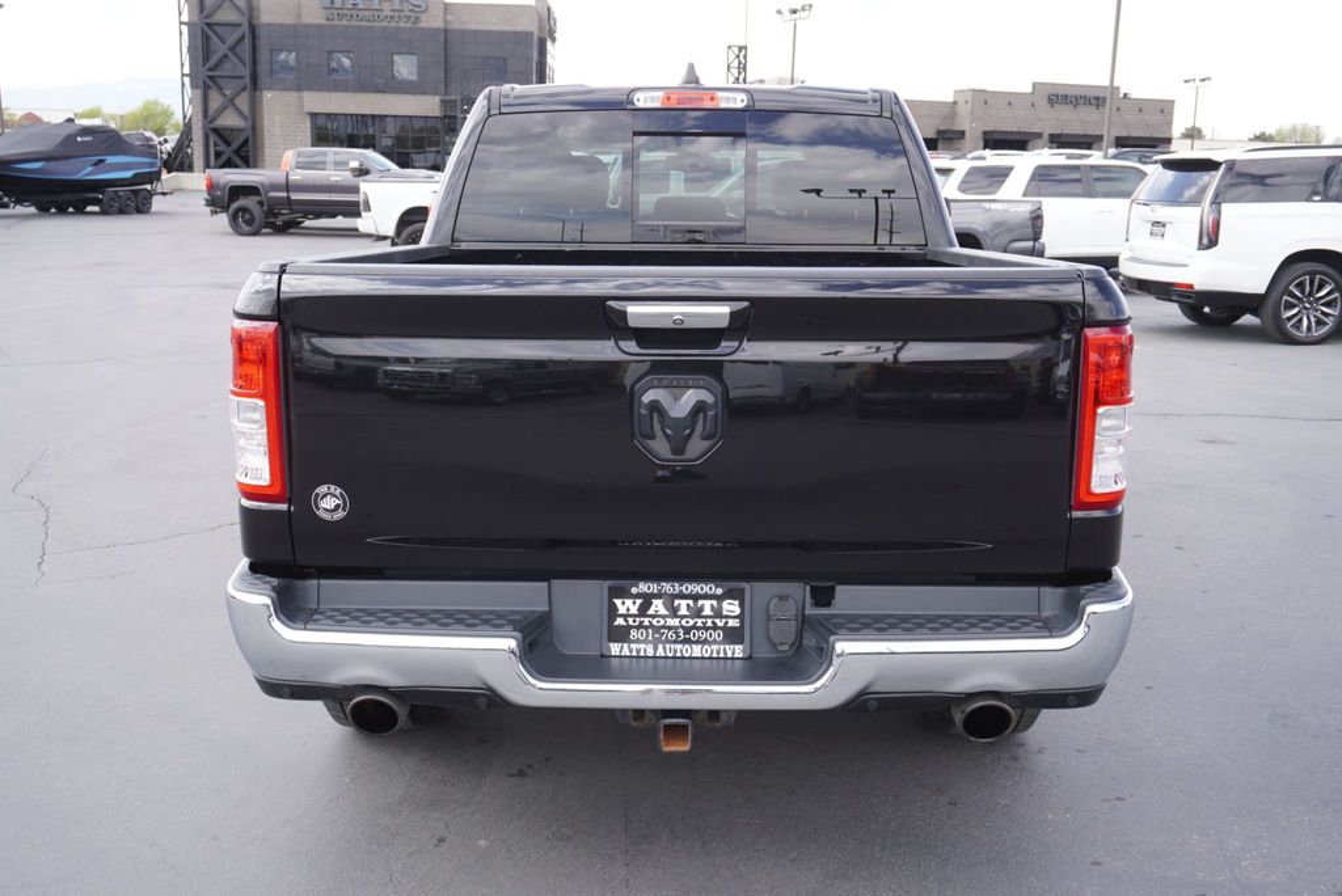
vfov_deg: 36.9
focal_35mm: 36
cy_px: 448
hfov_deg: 53.1
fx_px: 1343
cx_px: 671
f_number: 5.6
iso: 100
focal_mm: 24
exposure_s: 1/100
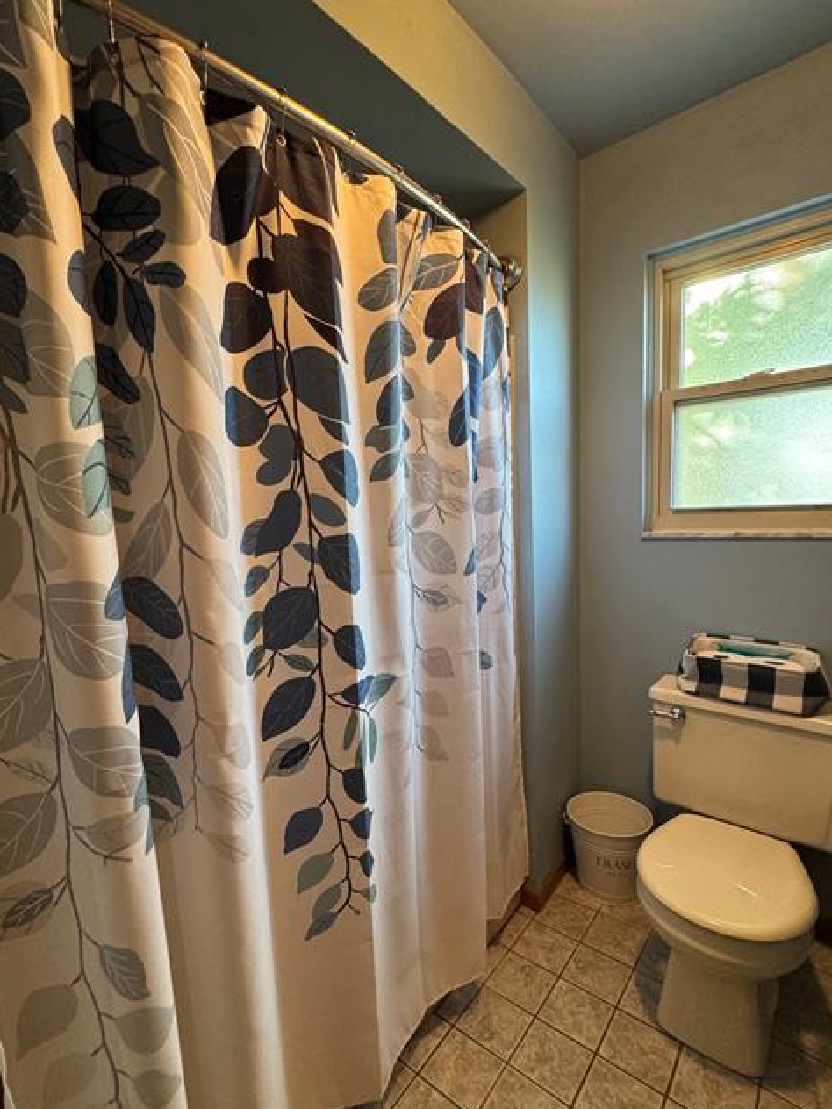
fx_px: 545
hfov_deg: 74.5
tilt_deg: -7.8
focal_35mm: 17
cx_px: 372
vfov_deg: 91.0
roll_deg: +2.1
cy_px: 570
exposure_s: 1/60
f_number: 2.2
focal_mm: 2.22
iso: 500
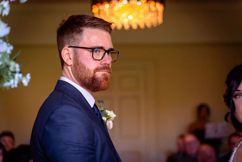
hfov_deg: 27.0
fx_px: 504
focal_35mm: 75
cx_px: 121
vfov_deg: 18.2
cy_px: 81
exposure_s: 1/200
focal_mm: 75
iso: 640
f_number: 2.8
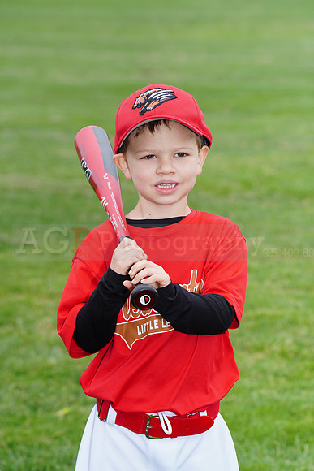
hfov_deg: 6.9
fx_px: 2615
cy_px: 236
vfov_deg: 10.3
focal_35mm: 200
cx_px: 157
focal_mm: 200
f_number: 9
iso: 200
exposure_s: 1/250
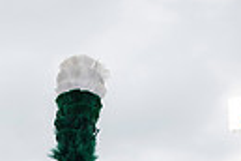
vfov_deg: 11.1
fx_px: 723
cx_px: 47
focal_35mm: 108
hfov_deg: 18.7
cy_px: 357
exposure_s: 1/500
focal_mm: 24
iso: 100
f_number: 2.8
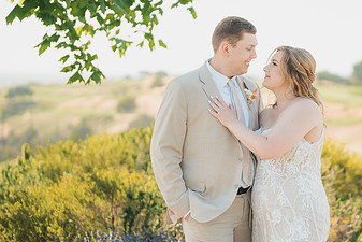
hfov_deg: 23.4
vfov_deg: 15.9
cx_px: 278
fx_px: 865
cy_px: 129
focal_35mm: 86
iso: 50
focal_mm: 50
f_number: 1.2
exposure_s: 1/1600
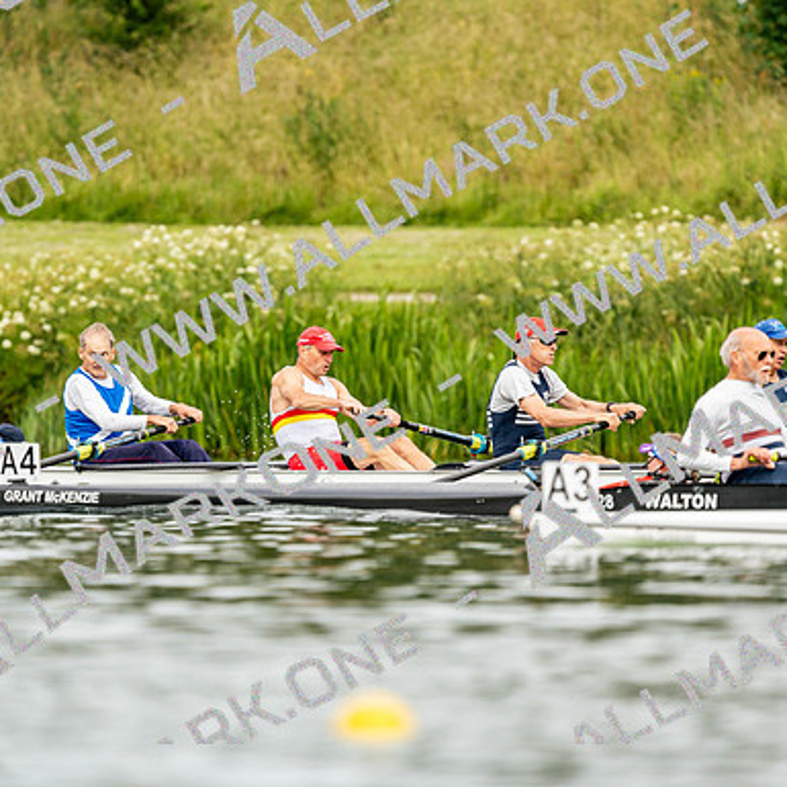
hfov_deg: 2.3
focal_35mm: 769
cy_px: 394
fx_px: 19780
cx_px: 345
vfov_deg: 2.3
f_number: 6.3
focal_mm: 600
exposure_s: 1/2000
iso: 500
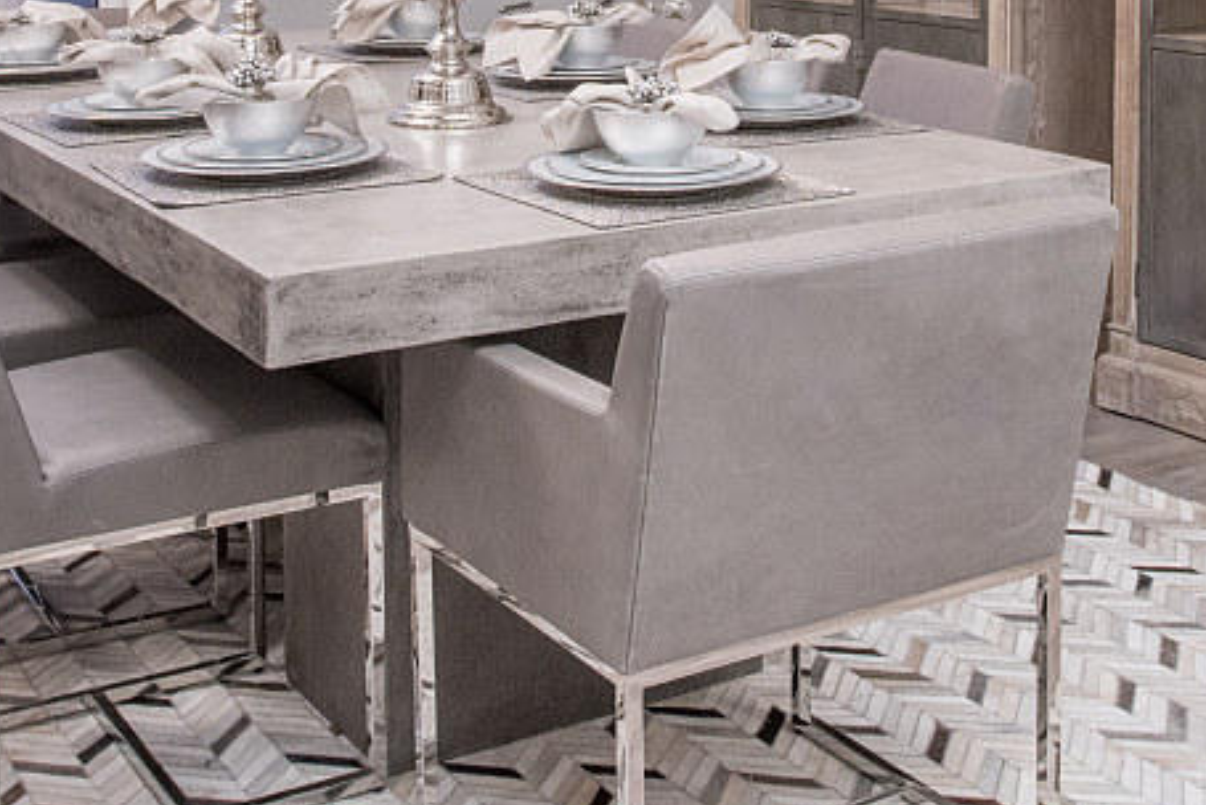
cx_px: 702
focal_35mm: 56
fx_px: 1877
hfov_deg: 35.5
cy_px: -181
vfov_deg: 22.2
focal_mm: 17
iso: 1250
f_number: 8
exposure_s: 1/15
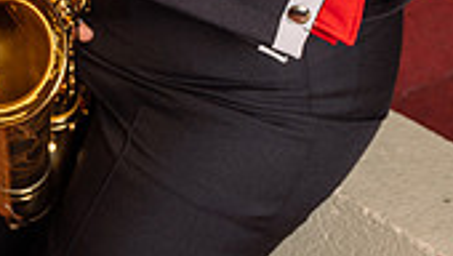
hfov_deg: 15.2
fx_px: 1695
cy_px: -336
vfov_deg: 8.0
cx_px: 149
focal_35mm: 141
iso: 200
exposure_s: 1/250
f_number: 5
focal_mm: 51
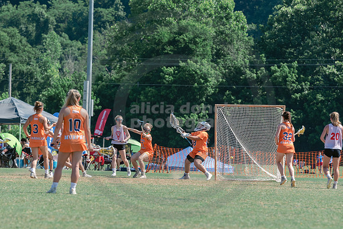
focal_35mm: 285
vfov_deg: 4.8
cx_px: 151
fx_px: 2716
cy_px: 145
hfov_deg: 7.2
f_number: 5
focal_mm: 200
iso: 400
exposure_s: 1/1600
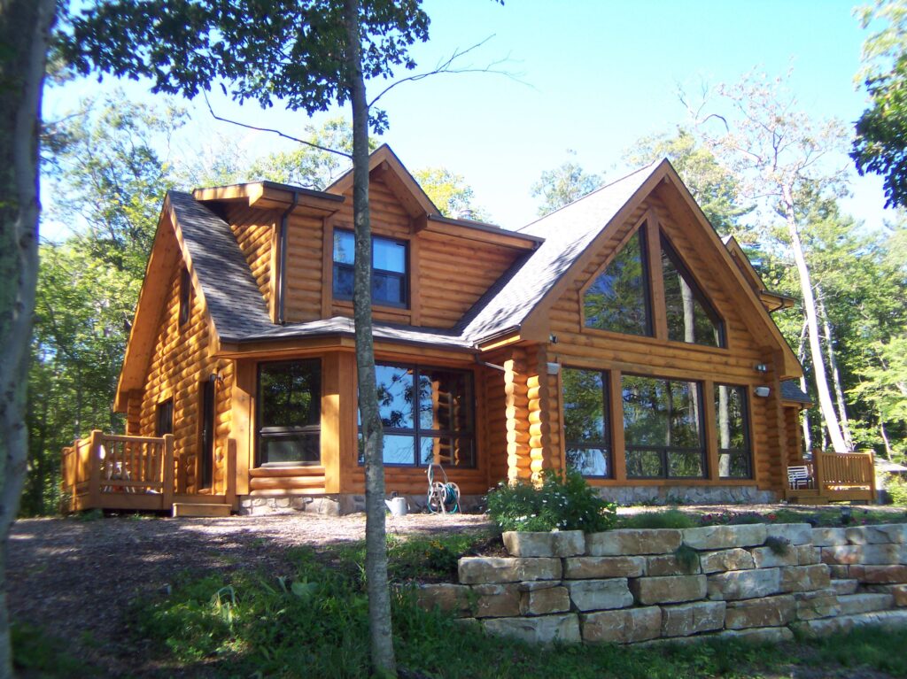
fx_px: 1336
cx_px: 454
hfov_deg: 37.5
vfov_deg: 28.5
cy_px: 340
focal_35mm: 51
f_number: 3.4
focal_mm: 10.7
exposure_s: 1/250
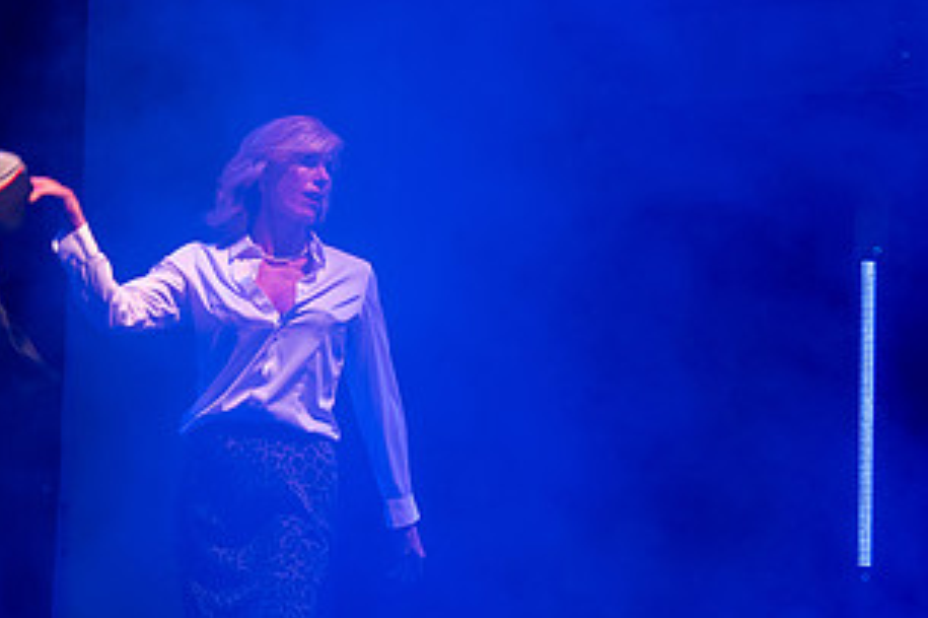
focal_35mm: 118
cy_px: 401
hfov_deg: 17.2
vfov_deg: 11.6
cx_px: 720
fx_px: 3040
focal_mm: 44
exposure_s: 1/200
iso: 4000
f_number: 4
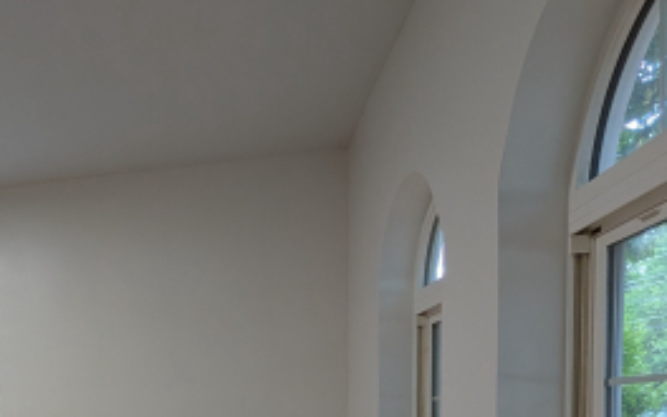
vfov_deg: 34.8
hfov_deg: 51.4
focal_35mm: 32
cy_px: 440
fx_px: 582
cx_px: 45
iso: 54
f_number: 1.7
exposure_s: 1/34.5
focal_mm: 2.02
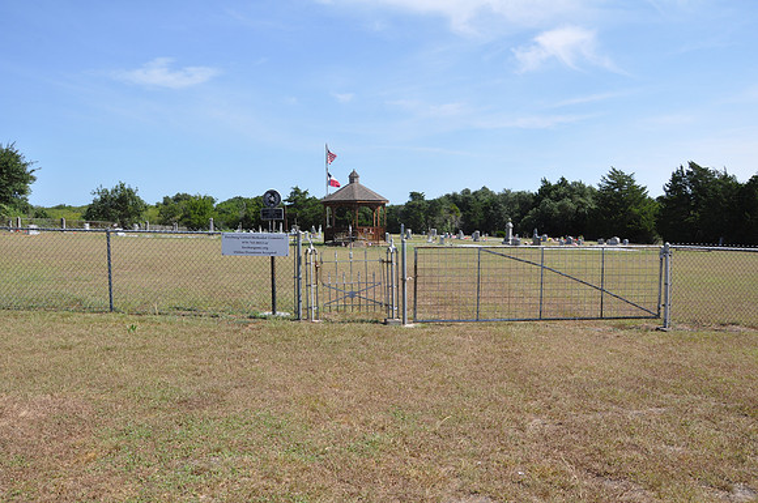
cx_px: 379
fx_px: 568
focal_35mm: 27
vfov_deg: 47.8
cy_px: 252
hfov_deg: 67.5
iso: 200
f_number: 11
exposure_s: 1/125
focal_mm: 18
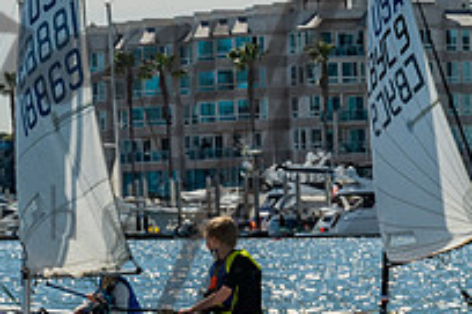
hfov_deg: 5.9
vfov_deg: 3.9
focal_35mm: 349
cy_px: 76
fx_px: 4575
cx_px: -5
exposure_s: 1/500
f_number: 10
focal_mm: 101
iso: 250
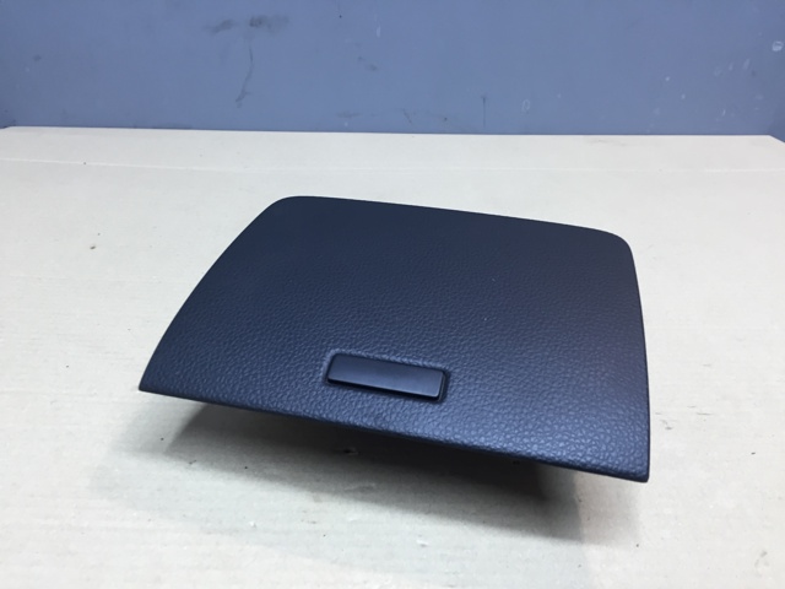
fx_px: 658
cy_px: 294
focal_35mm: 29
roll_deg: -2.0
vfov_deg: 48.2
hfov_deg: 61.7
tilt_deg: -27.3
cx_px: 392
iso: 80
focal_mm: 4.15
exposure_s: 1/33
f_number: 2.2
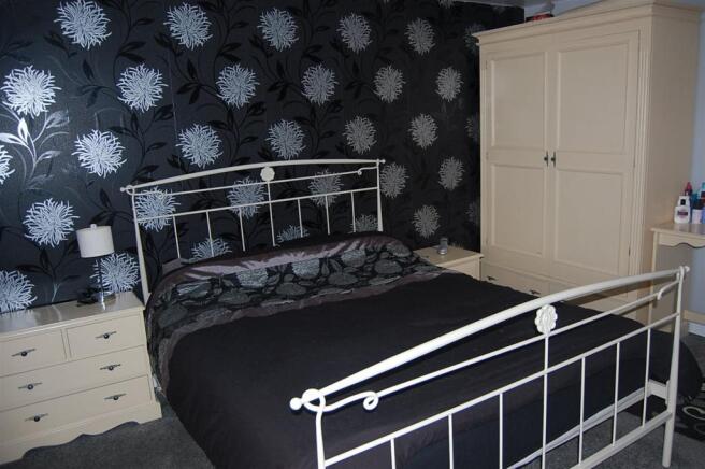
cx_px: 352
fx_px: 528
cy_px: 234
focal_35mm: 27
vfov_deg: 47.8
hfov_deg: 67.4
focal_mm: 18
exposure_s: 1/60
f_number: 3.5
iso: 400
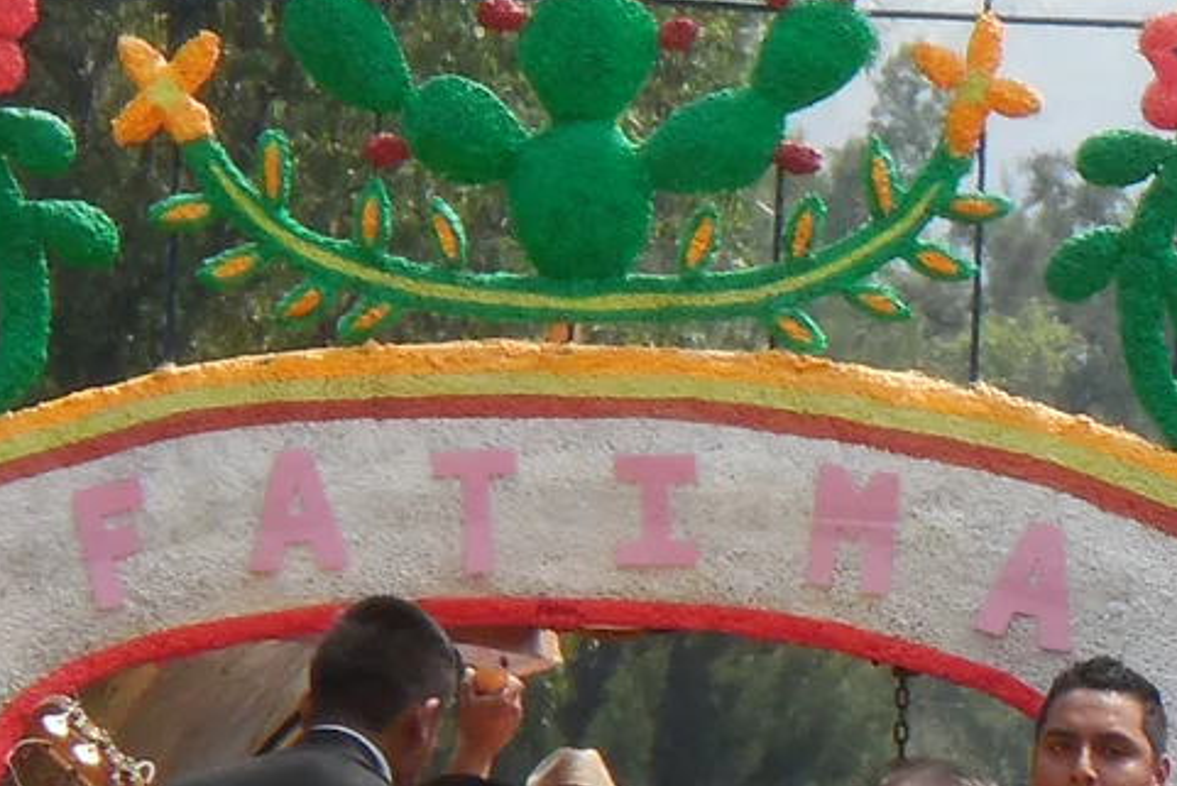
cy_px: 923
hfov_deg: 3.2
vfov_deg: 2.1
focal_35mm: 647
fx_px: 21158
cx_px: 2104
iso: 125
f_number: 6.5
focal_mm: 27.6
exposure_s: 1/250
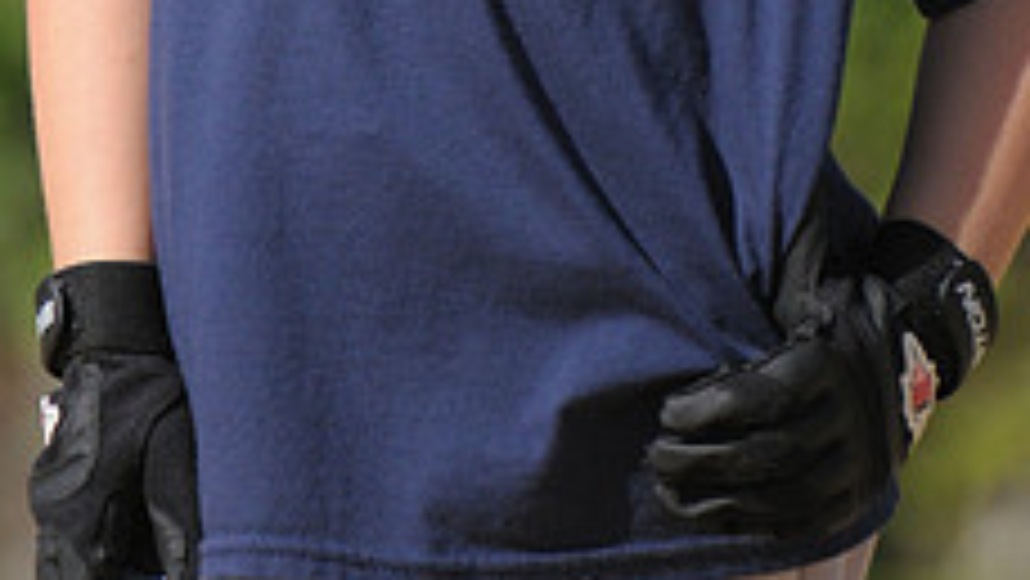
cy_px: -504
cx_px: 313
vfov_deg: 0.8
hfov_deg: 1.4
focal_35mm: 1591
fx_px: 43468
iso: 640
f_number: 4
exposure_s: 1/4000
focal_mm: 400
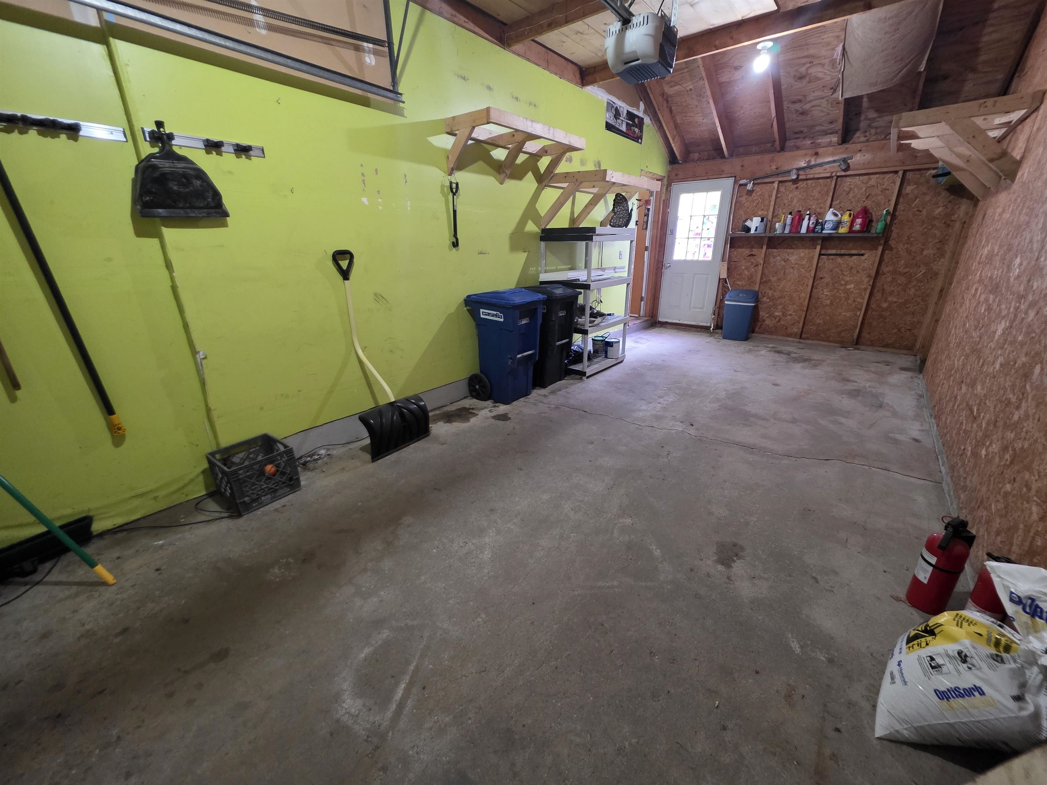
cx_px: 524
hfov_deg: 106.2
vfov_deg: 89.9
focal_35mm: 13
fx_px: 393
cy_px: 392
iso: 640
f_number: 1.9
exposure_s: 1/60
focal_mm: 2.2
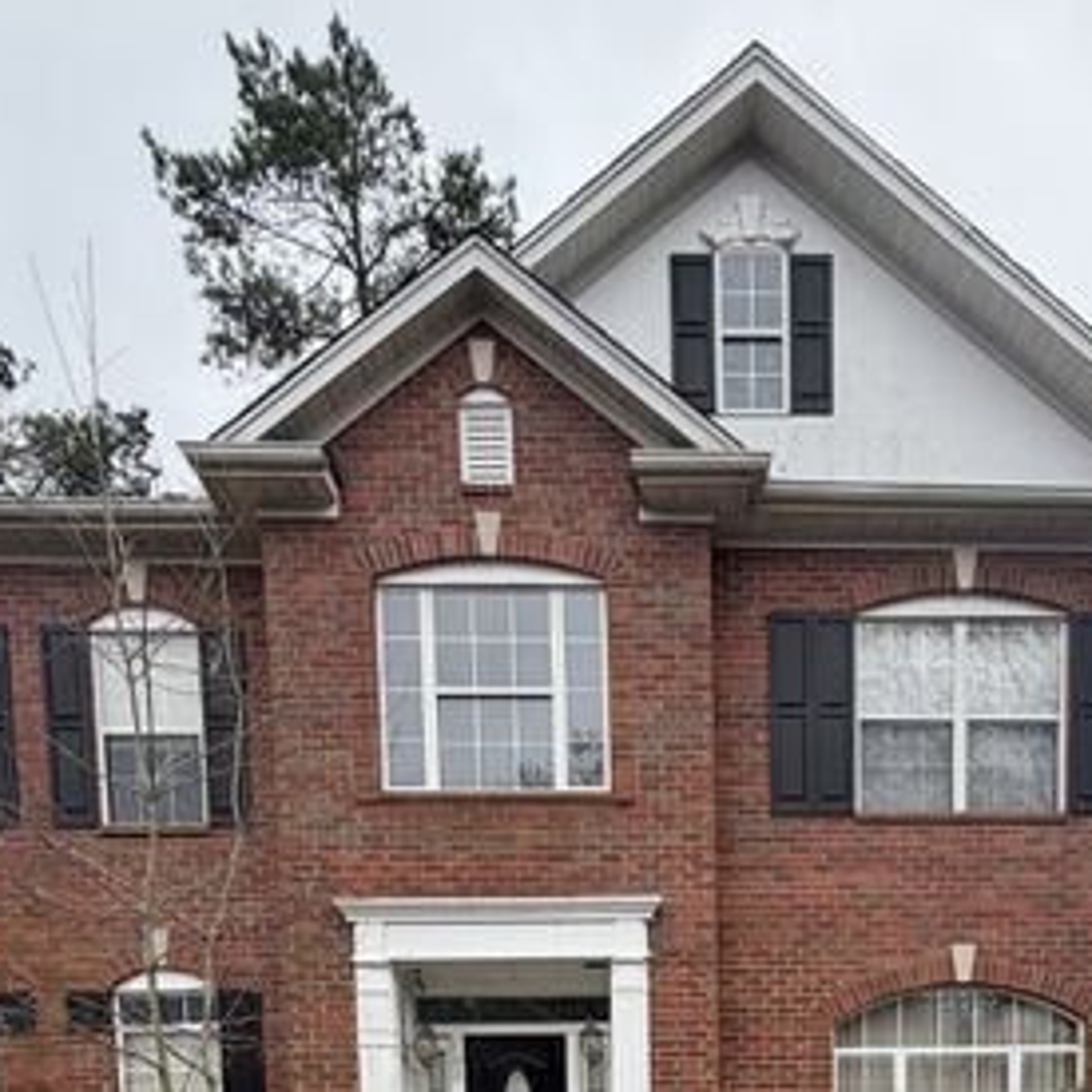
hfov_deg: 53.4
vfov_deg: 39.9
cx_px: 683
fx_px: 1071
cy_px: 1289
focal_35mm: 30
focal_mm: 2.22
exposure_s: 1/502
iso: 50
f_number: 2.2
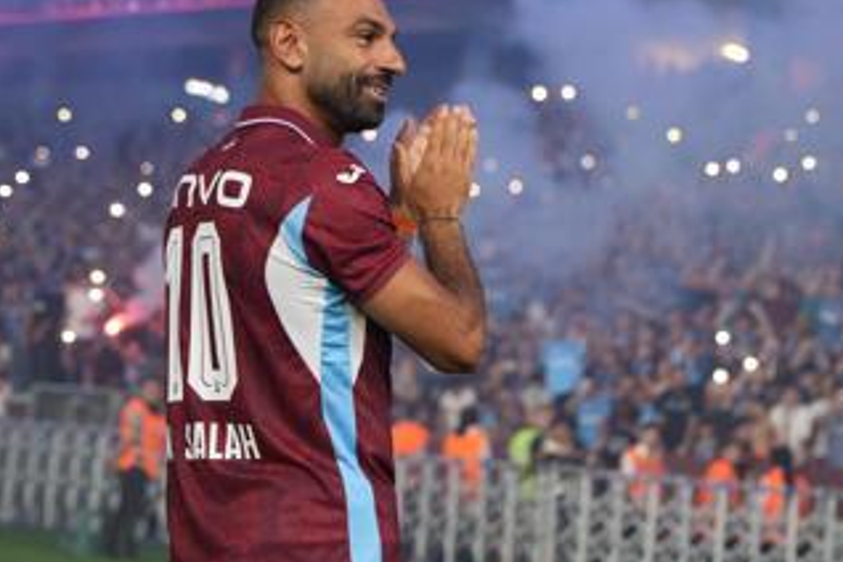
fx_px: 2318
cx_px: 433
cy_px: 201
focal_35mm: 99
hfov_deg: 20.6
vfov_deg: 13.8
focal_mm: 60
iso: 3200
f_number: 2.8
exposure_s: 1/320
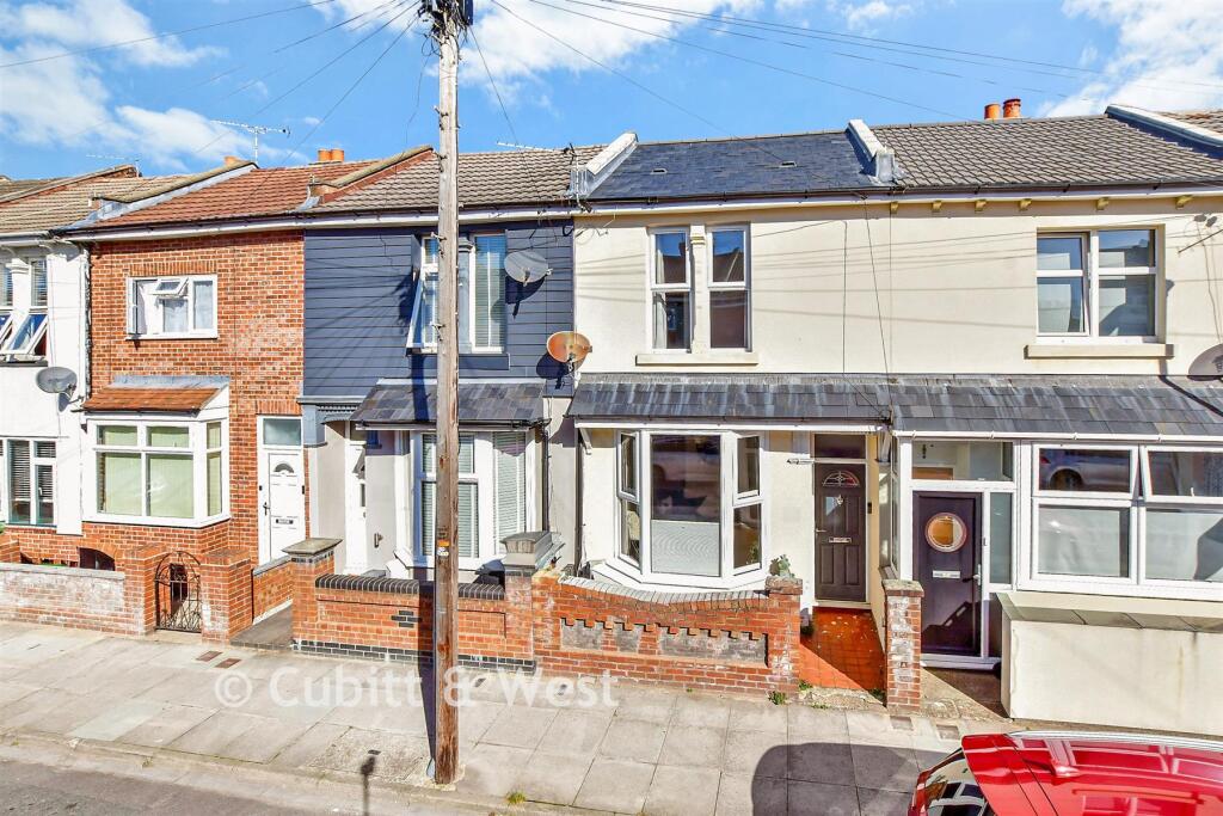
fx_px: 510
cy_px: 408
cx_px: 612
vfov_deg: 77.3
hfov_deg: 100.4
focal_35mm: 15
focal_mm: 10
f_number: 8
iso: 400
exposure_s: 1/800
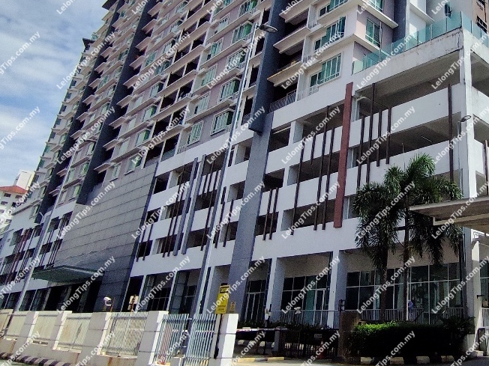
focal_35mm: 31
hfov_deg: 55.3
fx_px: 438
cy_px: 78
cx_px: 372
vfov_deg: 43.5
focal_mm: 1.65
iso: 50
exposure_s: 1/4501
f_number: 2.2
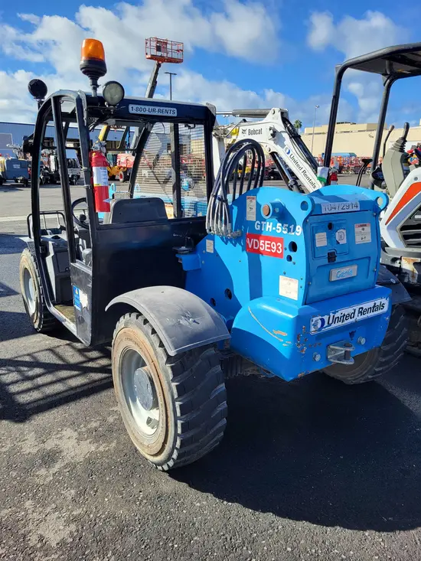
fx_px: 421
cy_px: 280
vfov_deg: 67.3
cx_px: 210
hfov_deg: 53.1
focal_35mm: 26
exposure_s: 1/1365
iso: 40
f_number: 1.8
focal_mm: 5.4
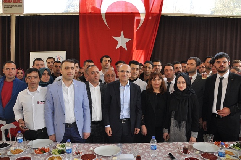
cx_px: 120
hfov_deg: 67.4
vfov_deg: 47.8
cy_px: 80
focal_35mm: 27
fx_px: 181
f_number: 3.5
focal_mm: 18
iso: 400
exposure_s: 1/125
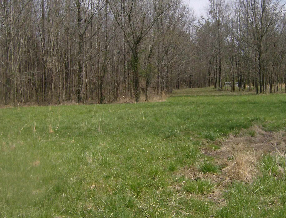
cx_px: 173
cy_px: 88
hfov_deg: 34.6
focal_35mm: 55
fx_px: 457
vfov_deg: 26.7
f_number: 4.7
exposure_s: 1/784
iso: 100
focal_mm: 6
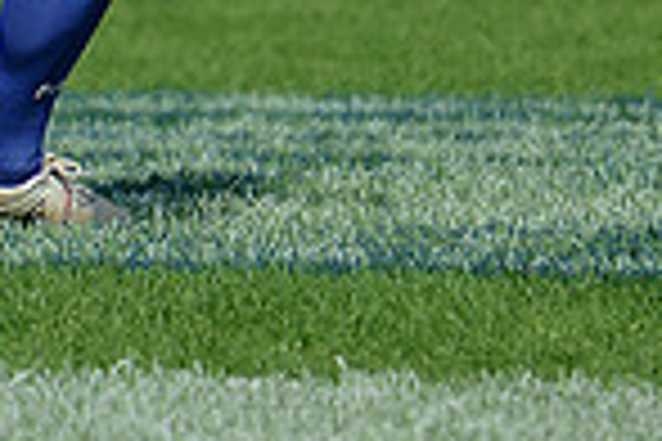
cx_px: -14
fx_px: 14195
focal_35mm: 772
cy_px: -385
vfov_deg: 1.8
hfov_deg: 2.7
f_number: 2.8
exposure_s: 1/2500
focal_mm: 195
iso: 250
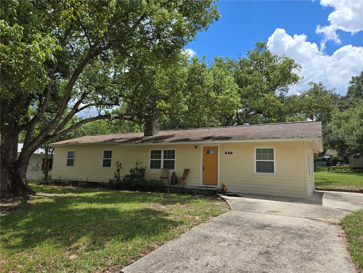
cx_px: 182
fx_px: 241
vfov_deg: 58.9
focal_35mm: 23
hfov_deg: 73.9
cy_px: 136
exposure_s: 1/2016
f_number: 1.8
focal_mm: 5.4
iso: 25
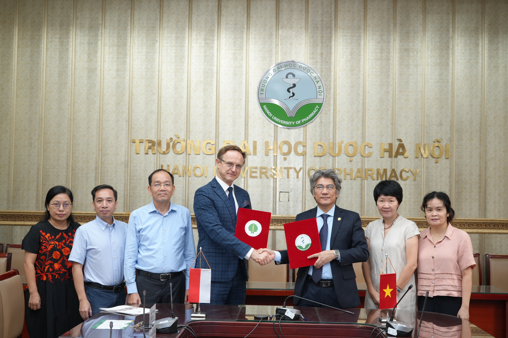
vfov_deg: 29.9
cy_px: 169
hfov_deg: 43.6
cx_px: 254
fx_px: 635
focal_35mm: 45
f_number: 5.6
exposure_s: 1/100
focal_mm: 45
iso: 800
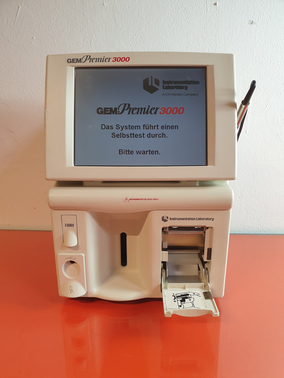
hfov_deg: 53.1
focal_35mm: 26
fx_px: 284
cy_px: 189
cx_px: 142
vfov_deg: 67.3
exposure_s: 1/50
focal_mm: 4.3
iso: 200
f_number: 2.4
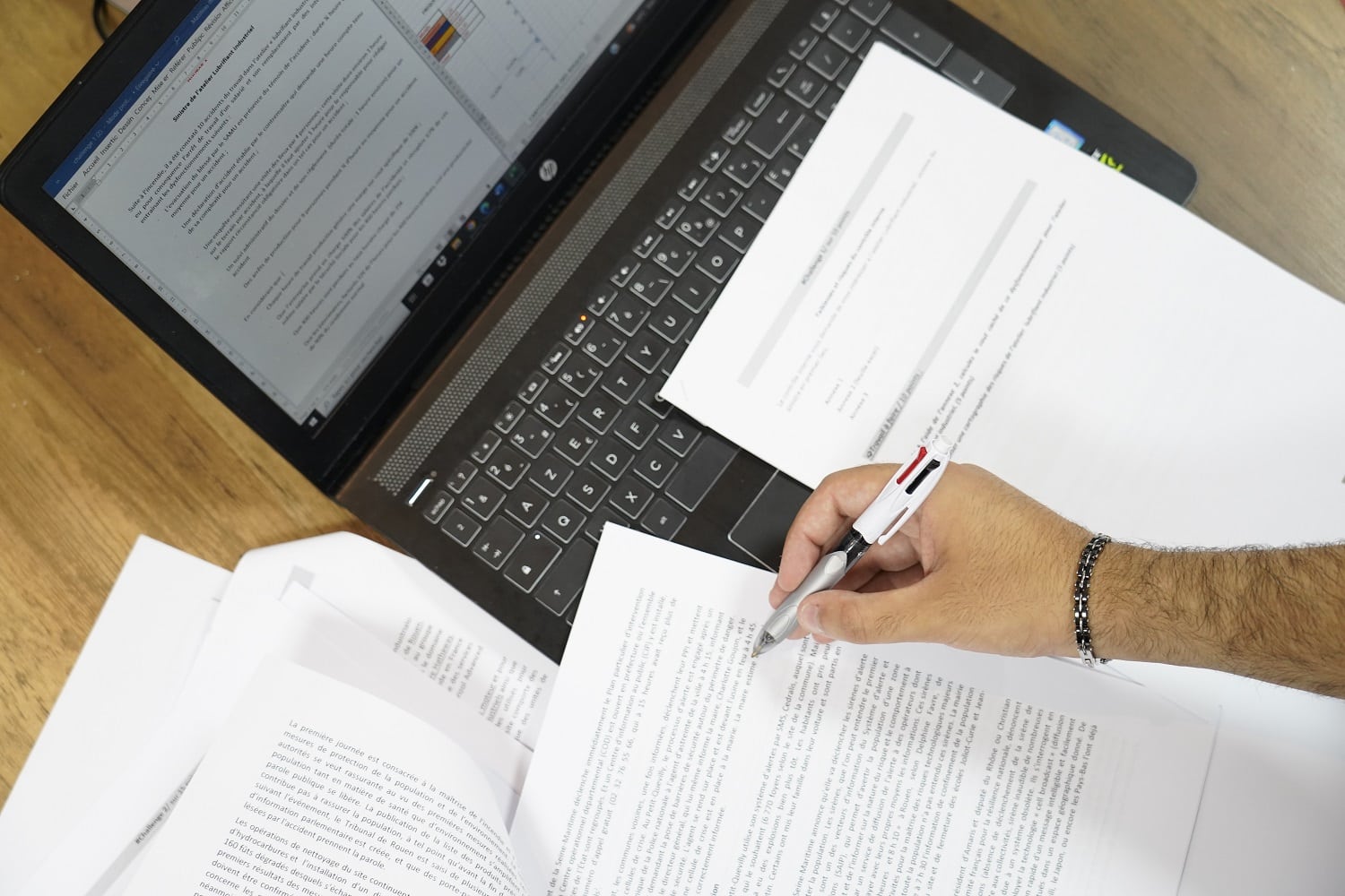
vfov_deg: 21.9
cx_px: 672
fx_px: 2316
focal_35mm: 62
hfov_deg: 32.4
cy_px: 448
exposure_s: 1/160
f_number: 4
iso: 2500
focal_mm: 62
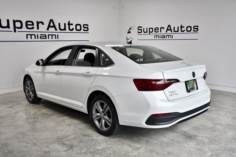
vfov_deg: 38.9
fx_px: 223
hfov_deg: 55.8
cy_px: 78
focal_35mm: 34
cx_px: 118
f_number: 5.6
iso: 1250
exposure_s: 1/640
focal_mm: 23
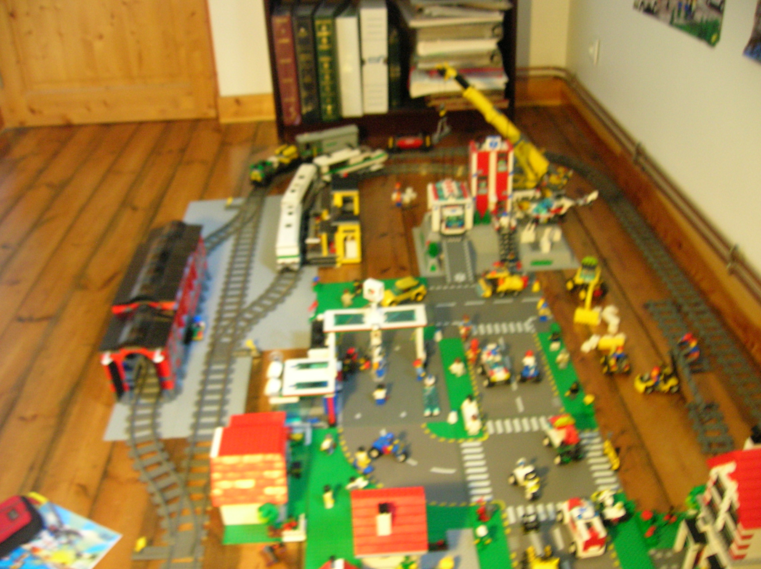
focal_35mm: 34
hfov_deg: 54.0
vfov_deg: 41.7
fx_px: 747
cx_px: 380
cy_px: 284
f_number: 2.9
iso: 200
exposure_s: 1/4.2
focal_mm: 5.7
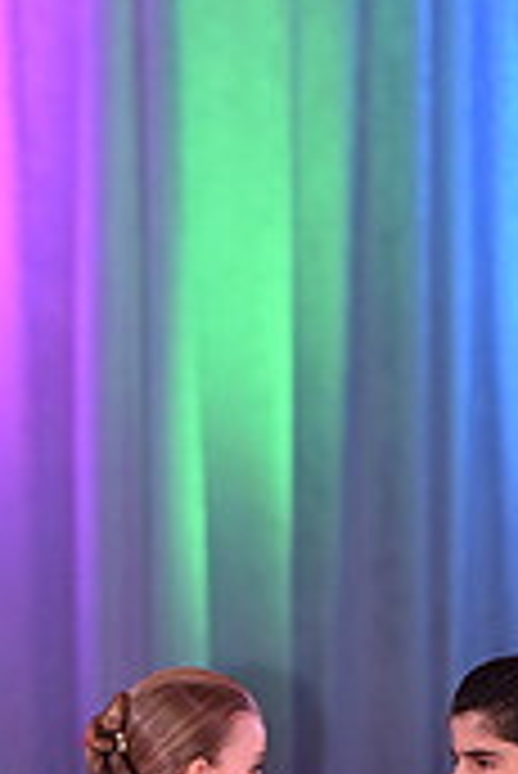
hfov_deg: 2.0
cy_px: 1062
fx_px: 14538
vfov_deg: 3.0
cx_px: 273
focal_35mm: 675
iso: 2000
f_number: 5
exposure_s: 1/250
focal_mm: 200
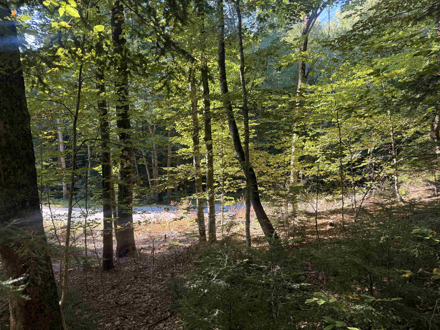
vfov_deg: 56.8
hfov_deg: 71.6
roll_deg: -0.9
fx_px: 305
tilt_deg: -6.0
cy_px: 165
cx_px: 220
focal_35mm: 24
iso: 125
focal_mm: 6.76
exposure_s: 1/164
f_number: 1.78
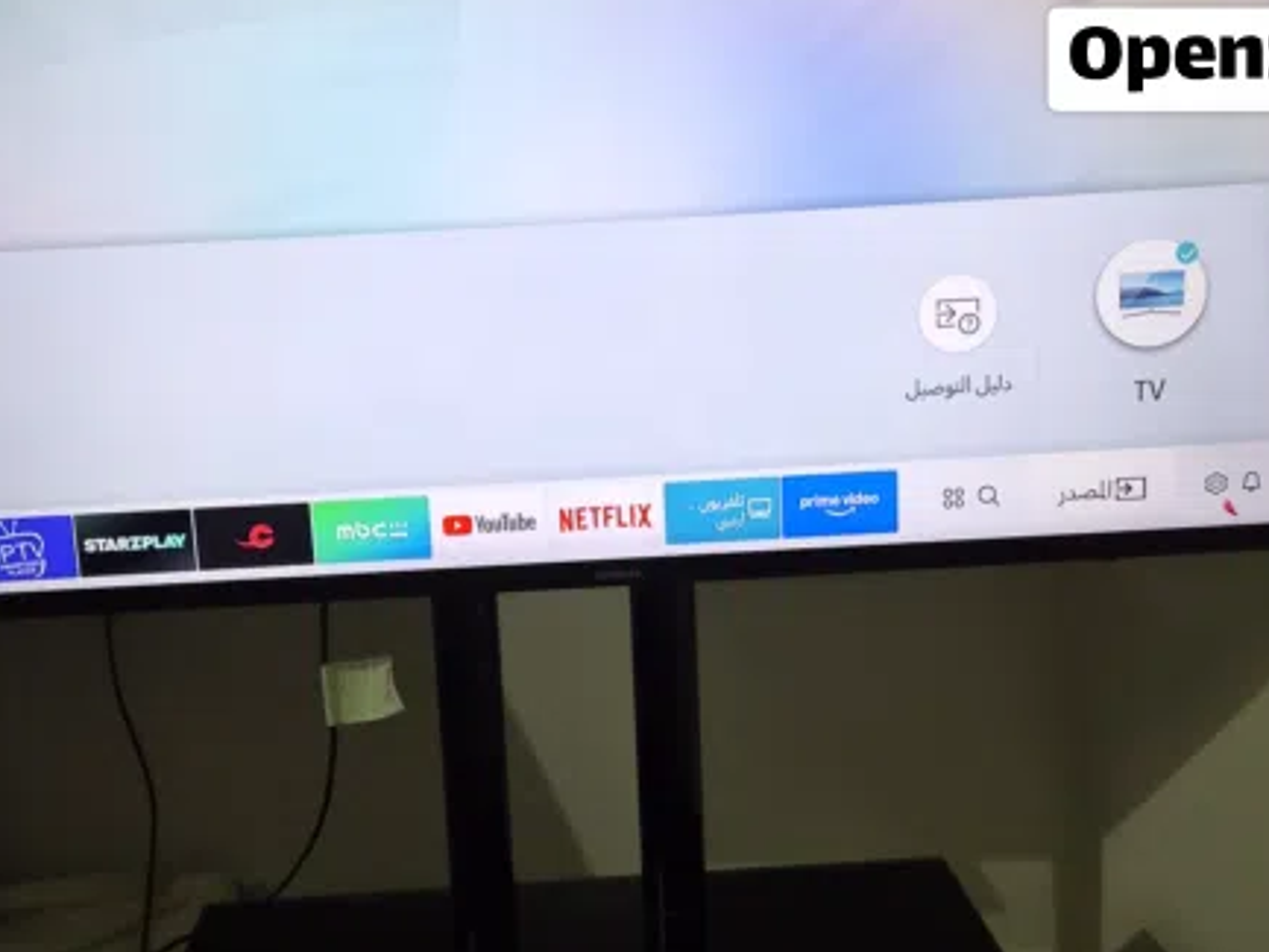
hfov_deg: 53.9
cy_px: 533
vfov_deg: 41.7
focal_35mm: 34
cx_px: 607
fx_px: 1247
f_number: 1.8
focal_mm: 5.4
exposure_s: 1/100
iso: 320
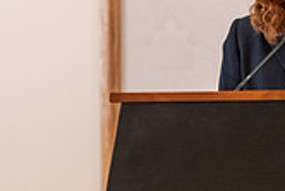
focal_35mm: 391
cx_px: 311
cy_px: 104
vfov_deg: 3.5
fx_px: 3098
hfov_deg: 5.3
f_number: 3.5
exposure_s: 1/200
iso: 2000
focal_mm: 112
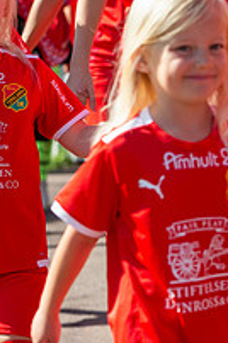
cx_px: 171
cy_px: 22
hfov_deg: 6.5
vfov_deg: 9.7
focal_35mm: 212
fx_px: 2021
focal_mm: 95
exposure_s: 1/1250
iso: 320
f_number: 5
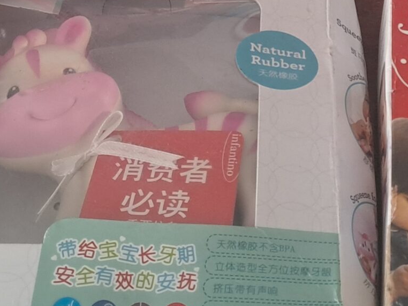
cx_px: 281
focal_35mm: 84
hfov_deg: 23.2
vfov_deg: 17.0
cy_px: -32
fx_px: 990
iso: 200
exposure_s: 1/50
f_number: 1.8
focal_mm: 4.65
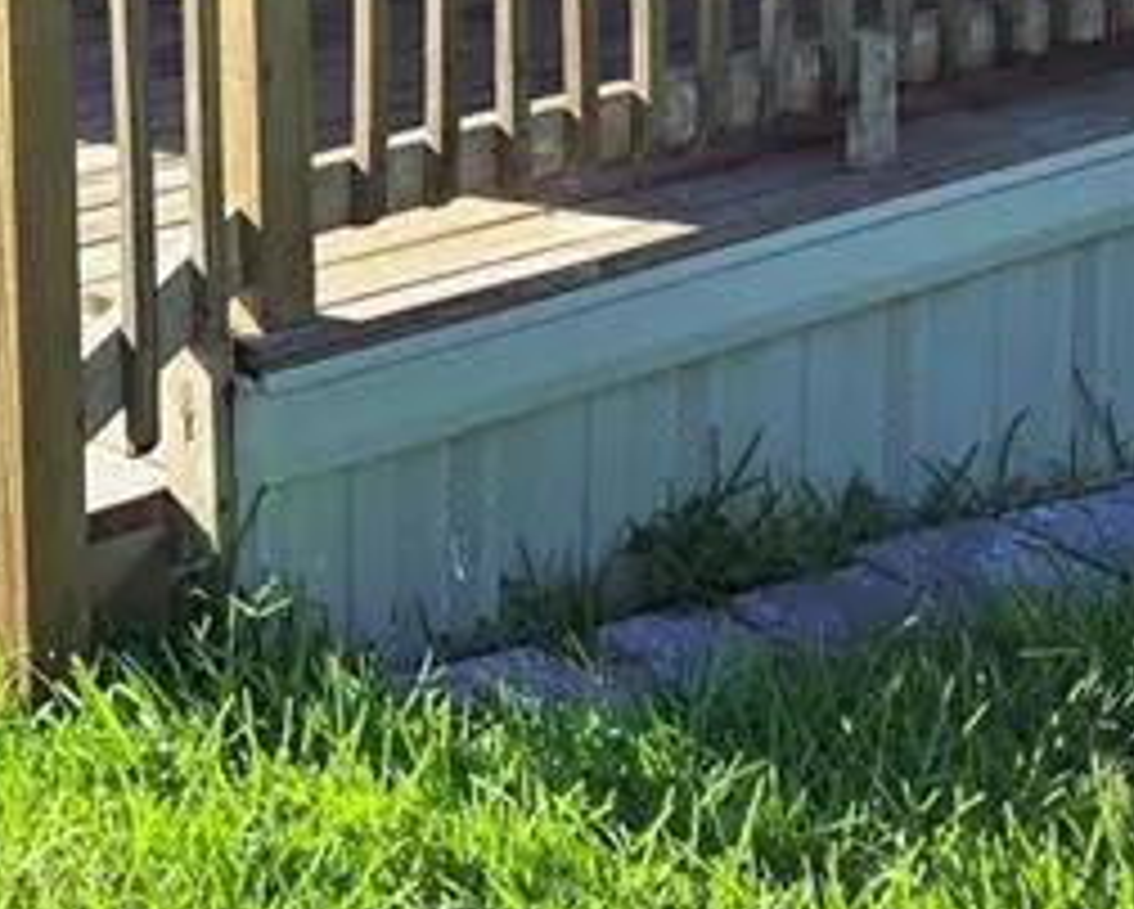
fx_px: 3594
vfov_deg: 13.6
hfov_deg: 17.6
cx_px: 76
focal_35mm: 107
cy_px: -423
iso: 80
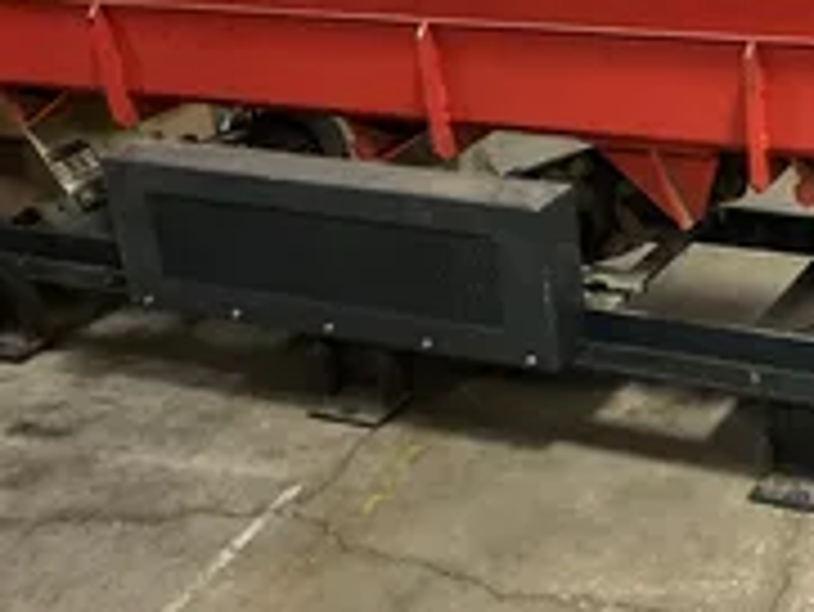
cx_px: 684
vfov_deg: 23.0
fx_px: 1506
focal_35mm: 64
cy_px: 328
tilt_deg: -26.7
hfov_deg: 29.4
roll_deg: +3.2
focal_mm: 3
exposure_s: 1/53
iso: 320
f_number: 1.8
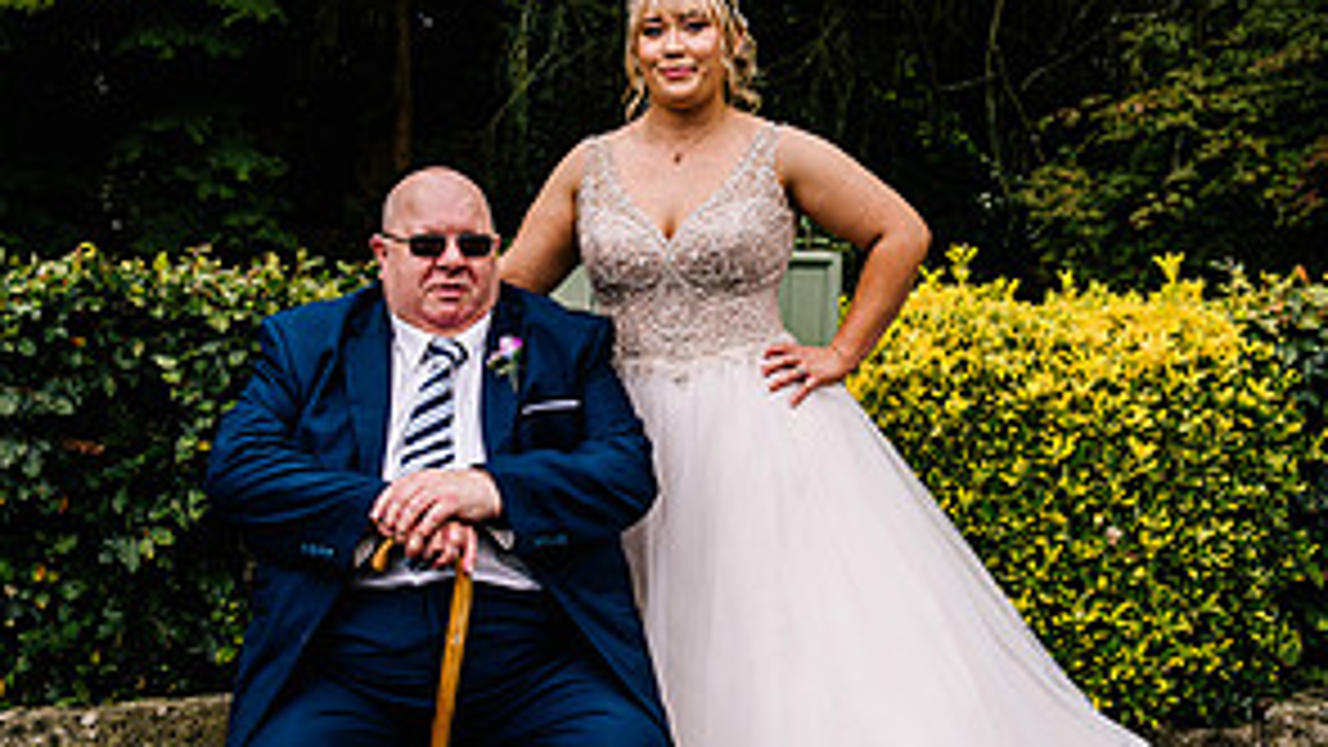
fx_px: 1972
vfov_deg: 21.5
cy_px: 374
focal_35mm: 56
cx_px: 671
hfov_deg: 37.2
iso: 125
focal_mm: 35
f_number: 4
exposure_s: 1/500
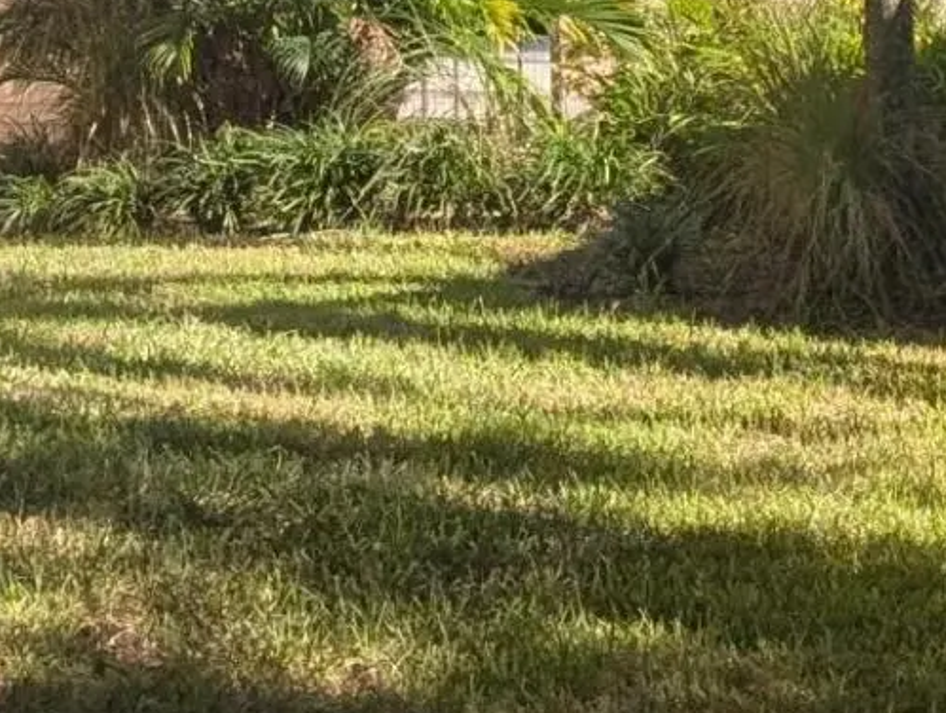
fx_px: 3778
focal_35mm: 138
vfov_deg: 10.6
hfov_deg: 13.2
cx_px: -619
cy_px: -133
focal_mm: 6.9
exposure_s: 1/1637
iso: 26
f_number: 1.68
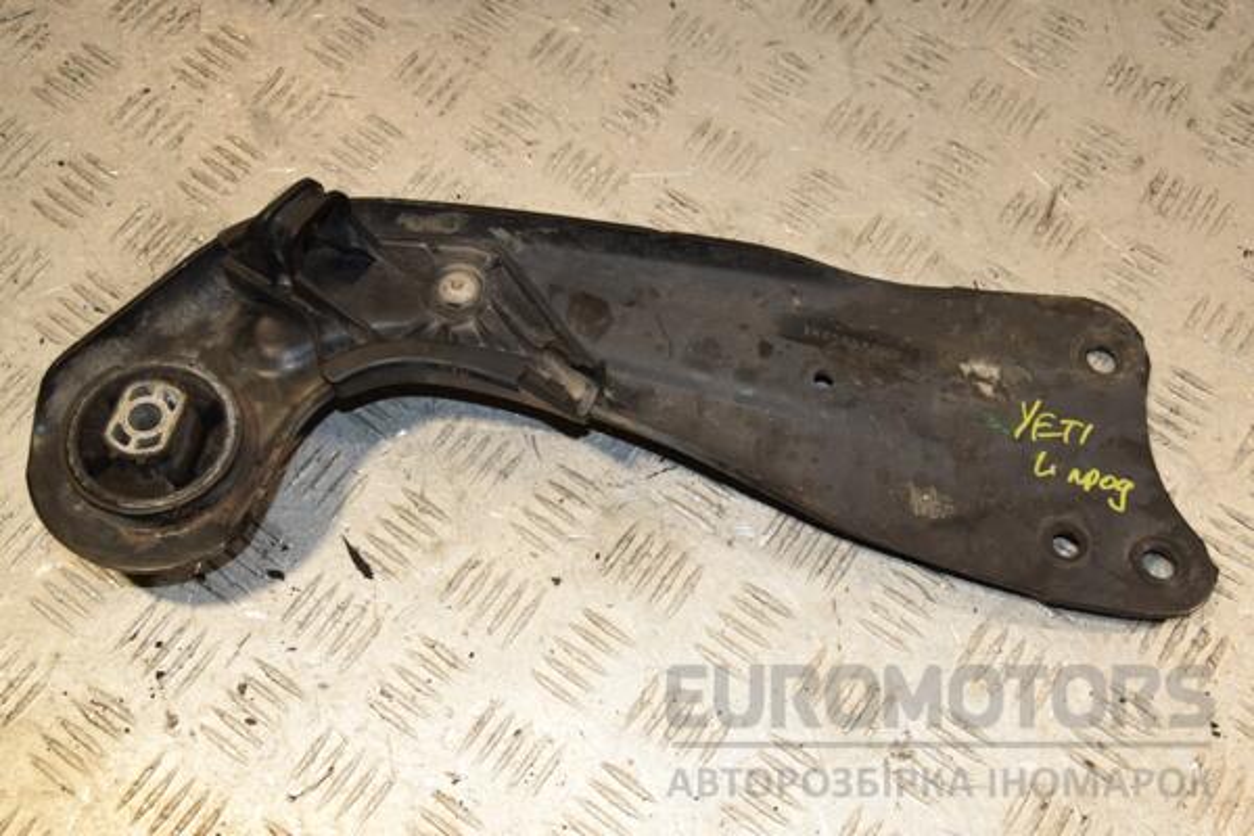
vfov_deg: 31.9
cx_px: 627
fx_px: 1463
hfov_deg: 46.4
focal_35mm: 42
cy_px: 418
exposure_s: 1/200
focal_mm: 28
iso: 800
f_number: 8
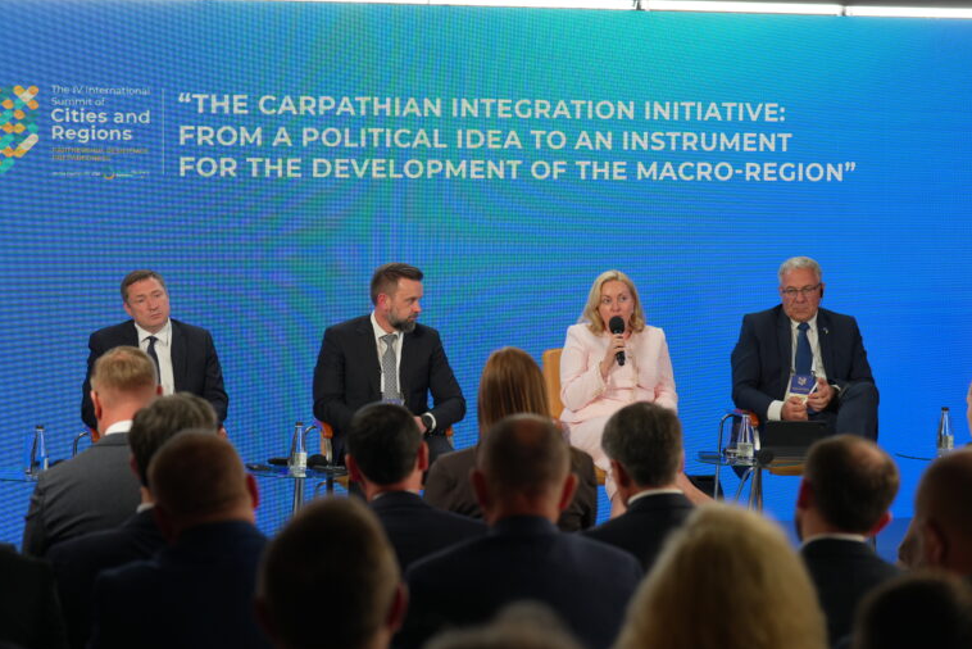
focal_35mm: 79
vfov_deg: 17.3
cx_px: 490
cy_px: 326
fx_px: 2134
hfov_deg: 25.7
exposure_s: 1/160
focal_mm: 78
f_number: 3.5
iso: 800
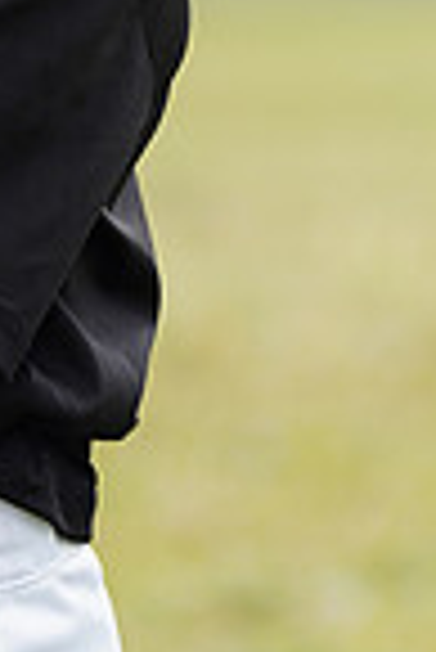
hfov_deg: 2.1
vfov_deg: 3.1
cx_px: -124
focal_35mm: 660
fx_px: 11961
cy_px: -292
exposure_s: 1/250
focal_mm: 165
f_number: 5.6
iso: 100
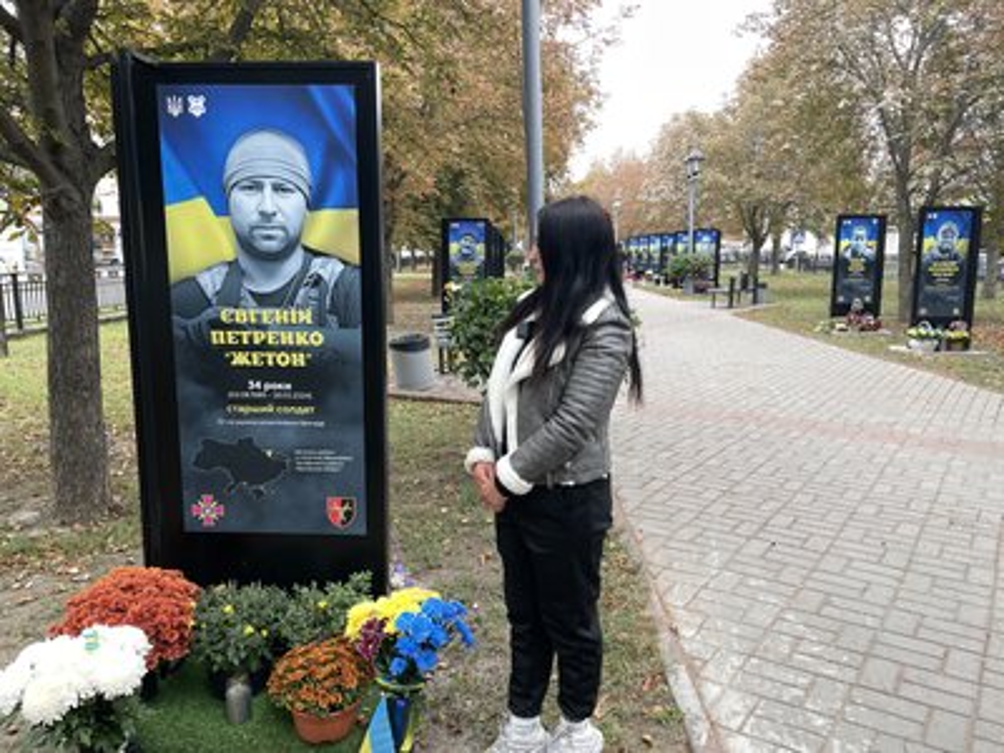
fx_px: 754
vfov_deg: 53.1
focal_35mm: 26
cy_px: 376
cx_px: 502
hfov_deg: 67.3
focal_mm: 4.2
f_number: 1.6
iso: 50
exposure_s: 1/121
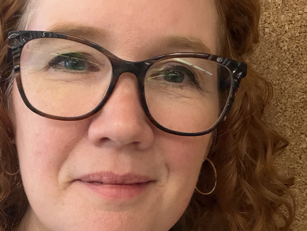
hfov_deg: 30.1
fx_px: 568
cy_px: 164
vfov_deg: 22.8
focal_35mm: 64
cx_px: 116
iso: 320
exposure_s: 1/60
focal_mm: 2.71
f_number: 1.9
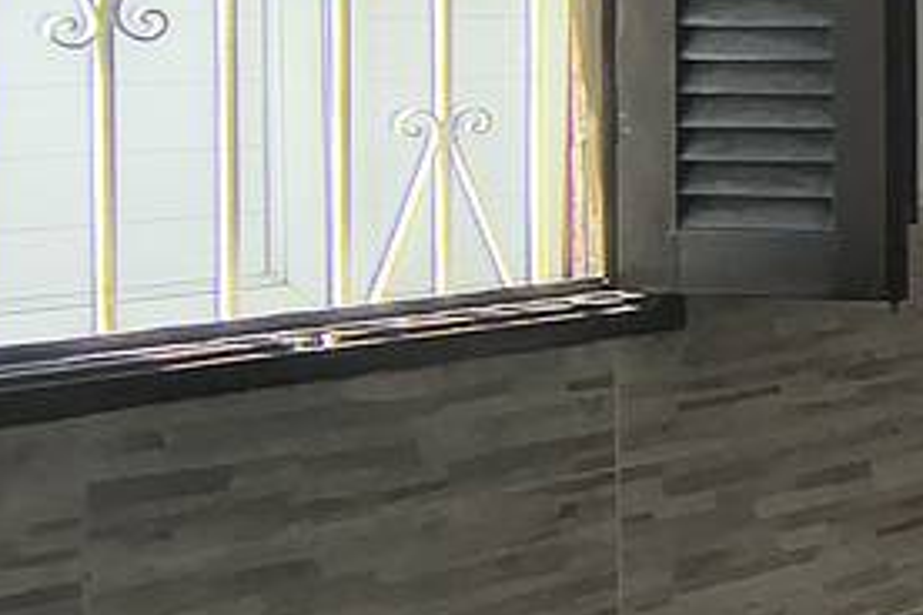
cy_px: 50
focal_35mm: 65
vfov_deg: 20.5
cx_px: 2267
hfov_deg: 14.8
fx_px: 1666
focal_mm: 2.13
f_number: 2.2
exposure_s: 1/120
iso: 141
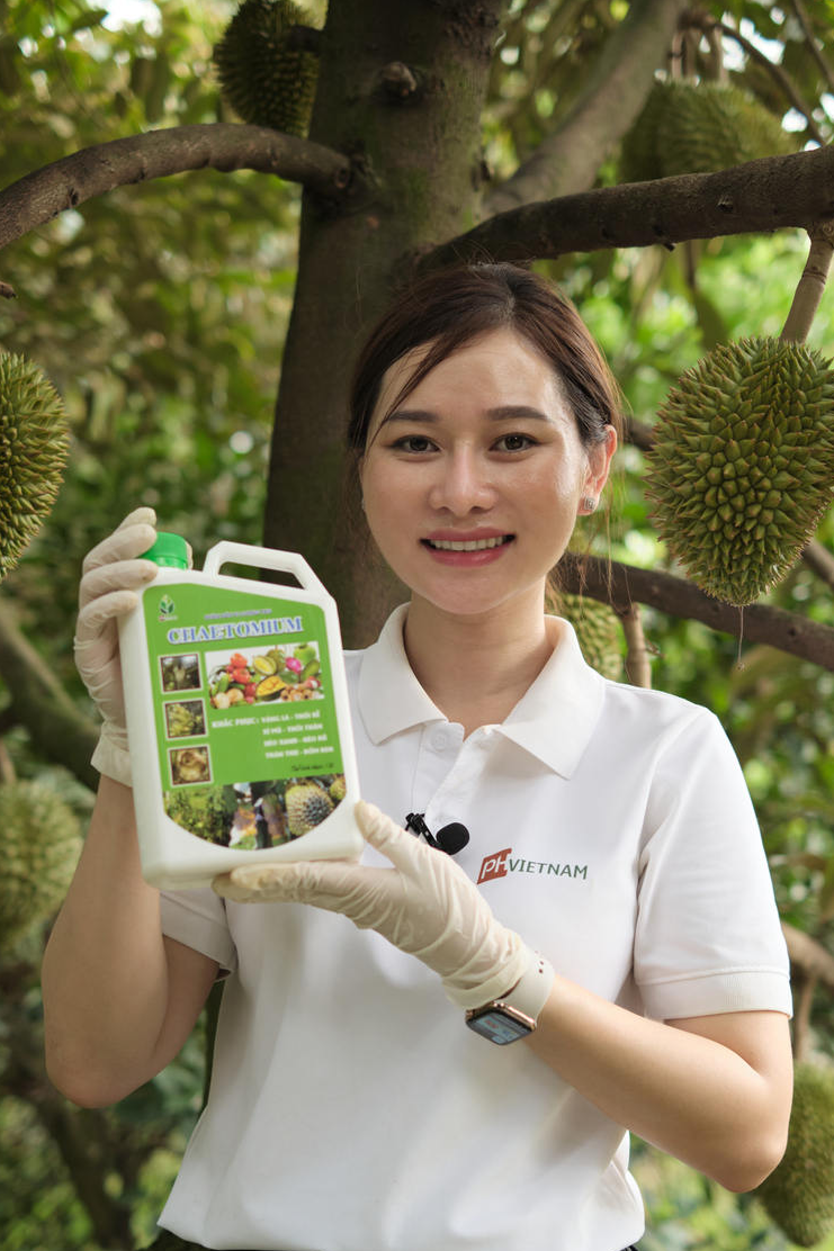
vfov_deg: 32.8
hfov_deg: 22.3
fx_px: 2120
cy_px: 717
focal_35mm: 61
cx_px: 420
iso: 400
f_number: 2
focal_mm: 35
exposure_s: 1/320
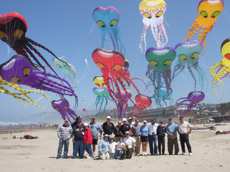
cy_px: 82
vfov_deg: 33.6
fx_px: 286
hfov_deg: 43.8
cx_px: 127
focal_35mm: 43
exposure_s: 1/400
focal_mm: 6.3
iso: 100
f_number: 6.6
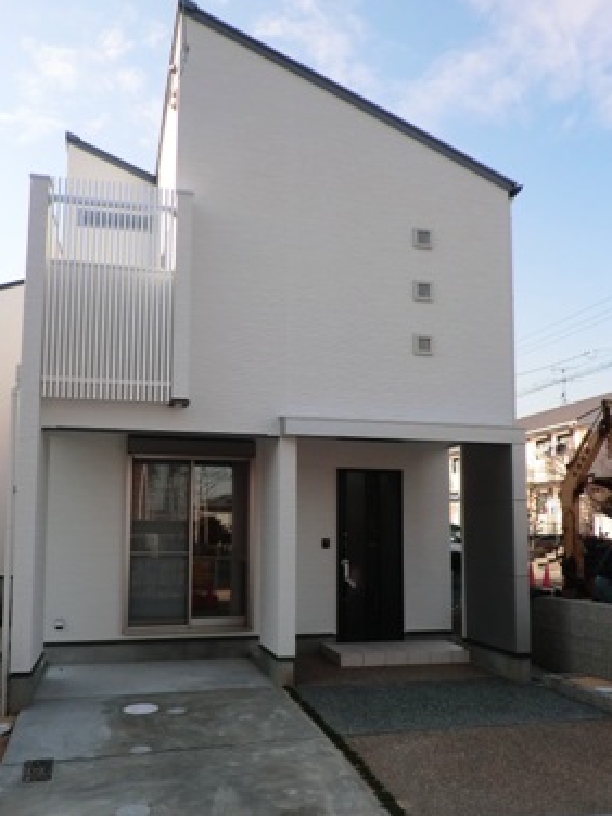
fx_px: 731
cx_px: 302
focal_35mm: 31
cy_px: 460
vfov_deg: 58.2
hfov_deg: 45.4
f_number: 2.8
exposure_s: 1/800
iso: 50
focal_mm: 4.7
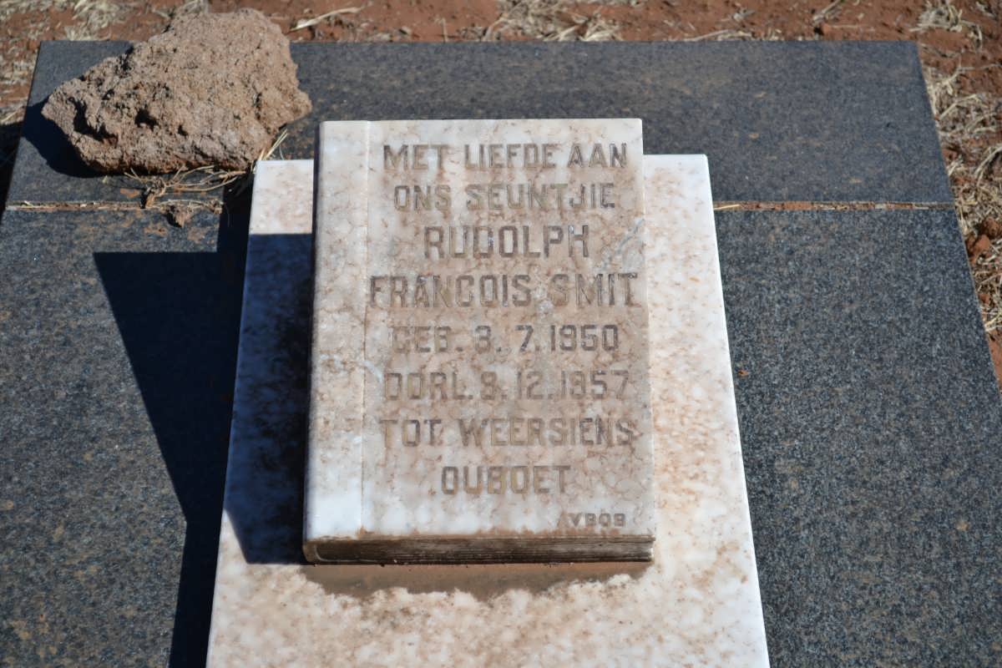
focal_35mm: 82
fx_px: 2296
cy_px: 334
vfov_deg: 16.6
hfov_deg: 24.6
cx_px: 501
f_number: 6.3
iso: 100
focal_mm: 55
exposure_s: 1/160
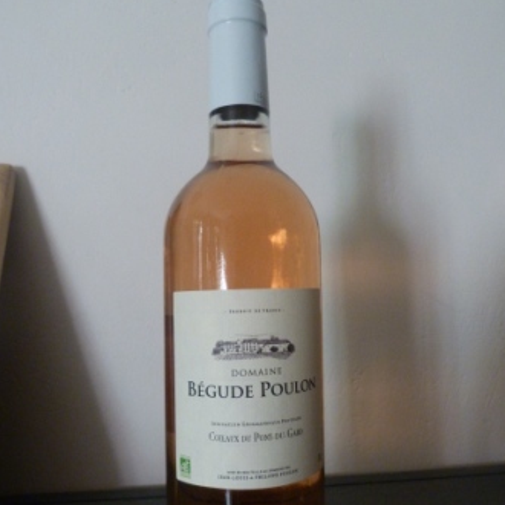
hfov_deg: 54.0
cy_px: 285
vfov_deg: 53.9
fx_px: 495
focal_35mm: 30
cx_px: 256
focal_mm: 4.5
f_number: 2.8
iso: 400
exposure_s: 1/60
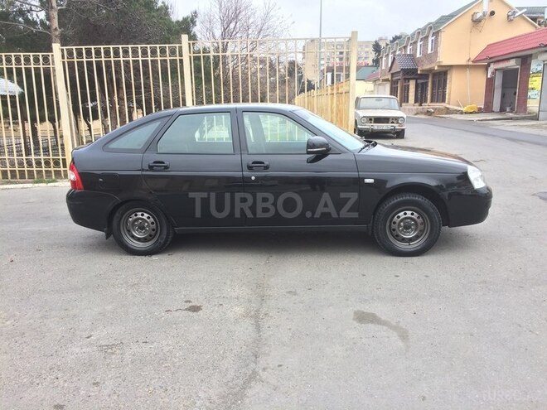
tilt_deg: -13.6
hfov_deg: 61.7
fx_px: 458
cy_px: 205
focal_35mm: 29
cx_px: 274
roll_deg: +1.2
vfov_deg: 48.2
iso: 32
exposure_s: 1/100
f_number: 2.2
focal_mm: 4.15
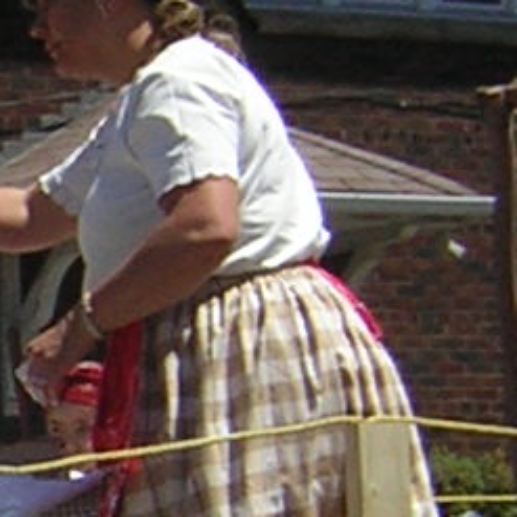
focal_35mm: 206
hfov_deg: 8.3
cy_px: 484
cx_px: -253
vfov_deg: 8.5
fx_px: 3481
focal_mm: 4.7
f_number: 5.2
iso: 50
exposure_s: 1/450
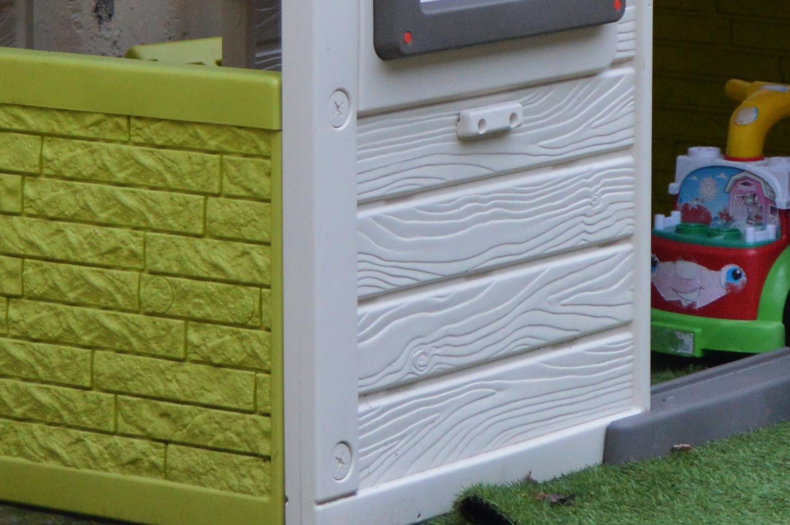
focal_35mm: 204
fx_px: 4473
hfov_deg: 10.1
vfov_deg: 6.6
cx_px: 625
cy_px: -222
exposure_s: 1/60
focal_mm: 34
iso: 800
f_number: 4.5
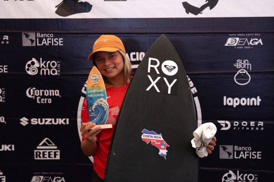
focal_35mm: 72
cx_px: 137
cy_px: 91
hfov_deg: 28.1
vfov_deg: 18.9
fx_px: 548
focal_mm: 48
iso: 2000
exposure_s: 1/160
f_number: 2.8
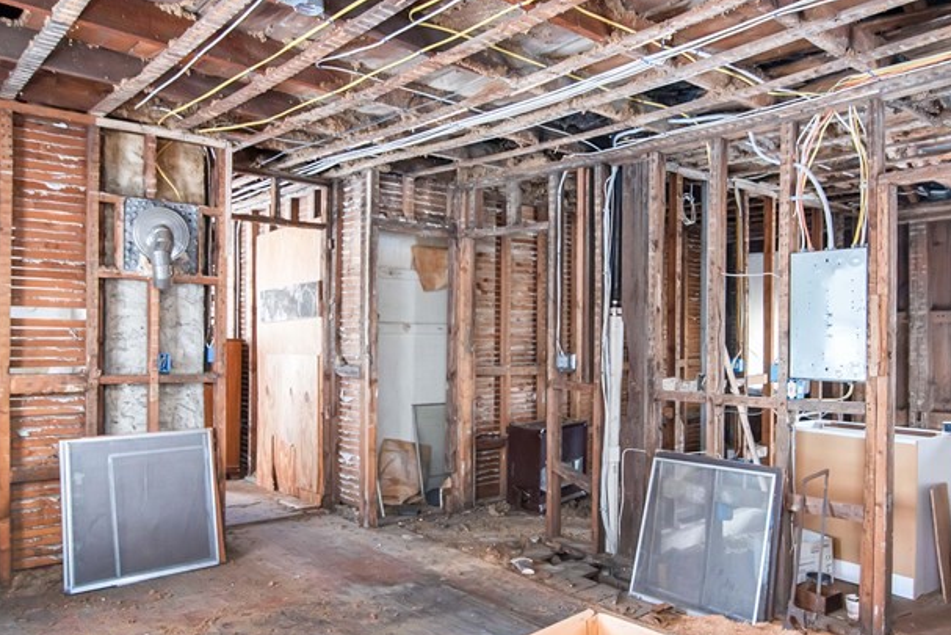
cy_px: 337
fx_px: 713
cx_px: 511
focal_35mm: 27
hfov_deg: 67.3
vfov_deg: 47.9
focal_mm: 16
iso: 800
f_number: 4
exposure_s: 1/60
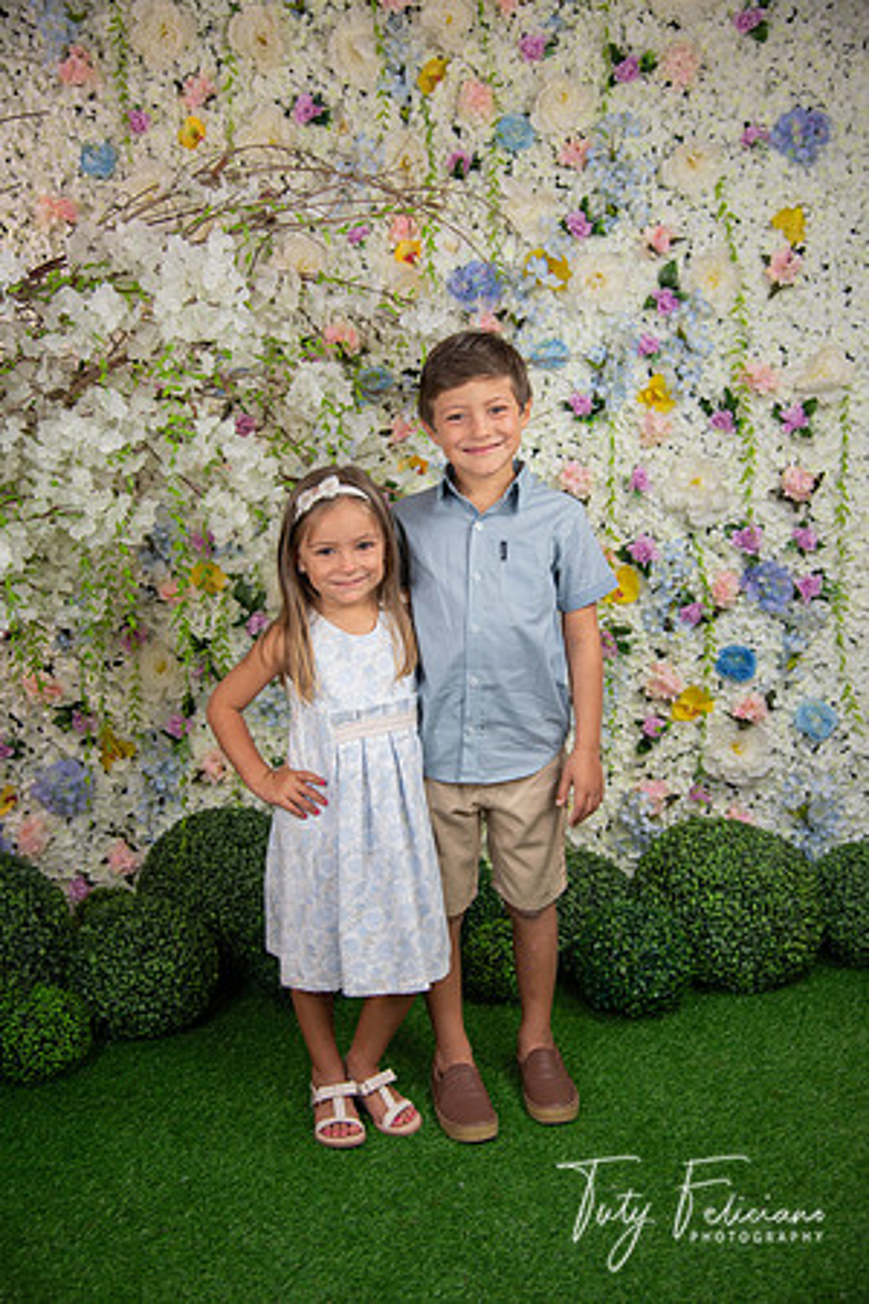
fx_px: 1376
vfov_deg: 50.7
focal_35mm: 38
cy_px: 652
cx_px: 434
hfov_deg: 35.1
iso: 500
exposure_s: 1/60
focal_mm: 38
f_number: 4
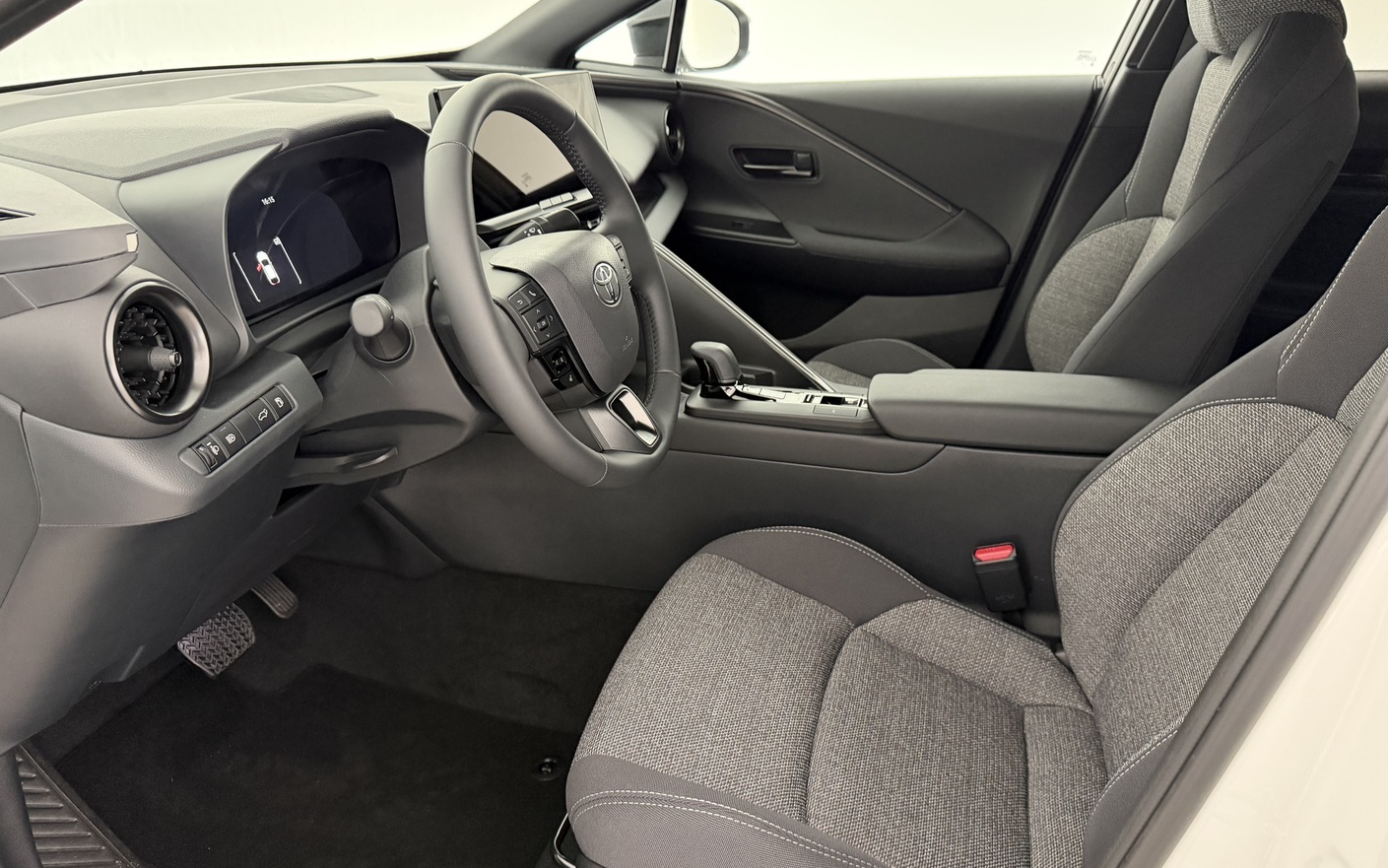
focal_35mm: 26
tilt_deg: -23.8
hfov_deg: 70.4
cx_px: 706
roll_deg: -2.7
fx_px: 984
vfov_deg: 47.6
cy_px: 447
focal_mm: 6.76
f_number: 1.78
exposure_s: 1/33
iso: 800
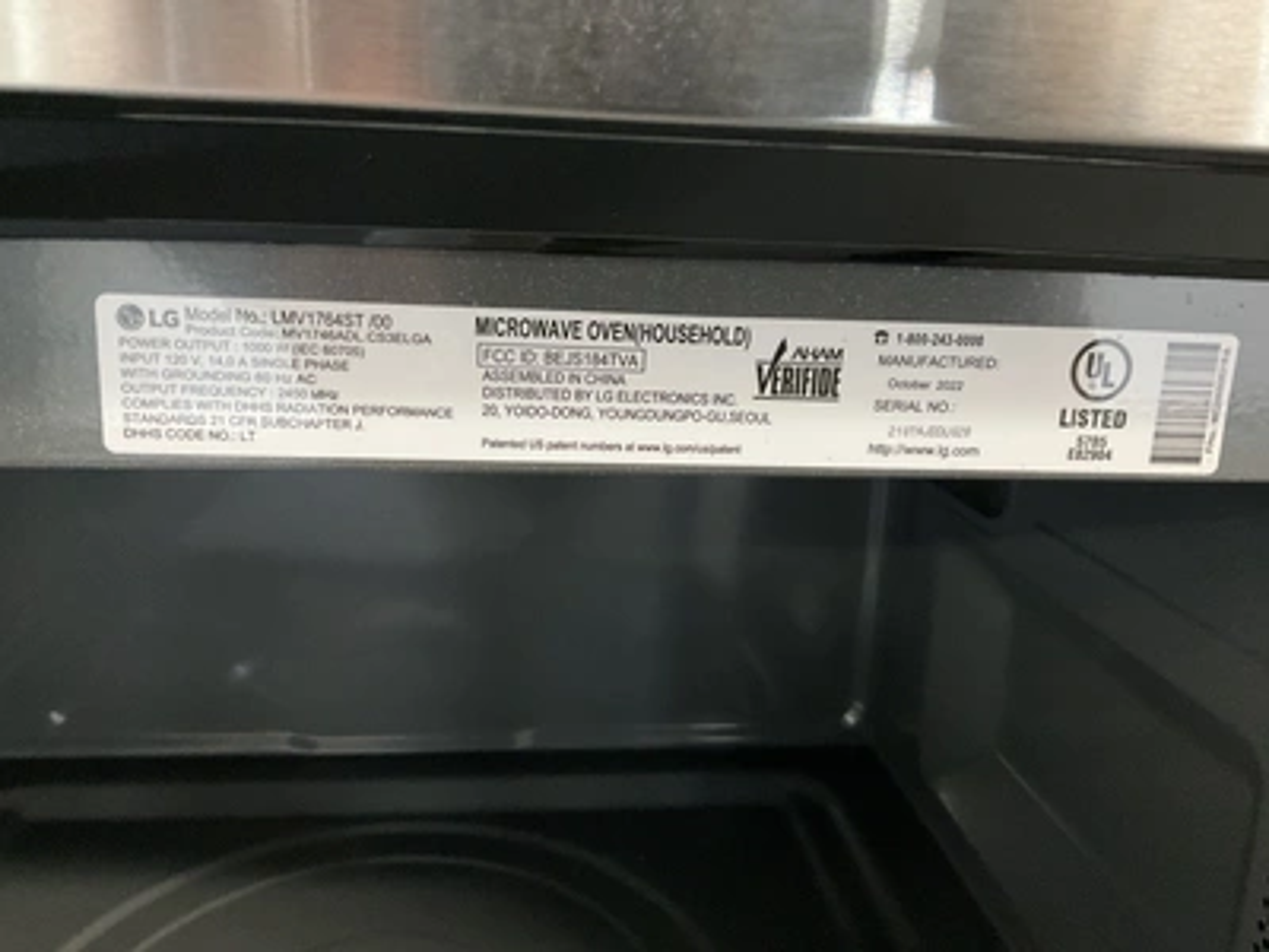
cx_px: 634
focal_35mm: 29
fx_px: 1063
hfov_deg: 61.7
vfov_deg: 48.2
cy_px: 476
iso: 400
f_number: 1.8
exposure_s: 1/30
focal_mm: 3
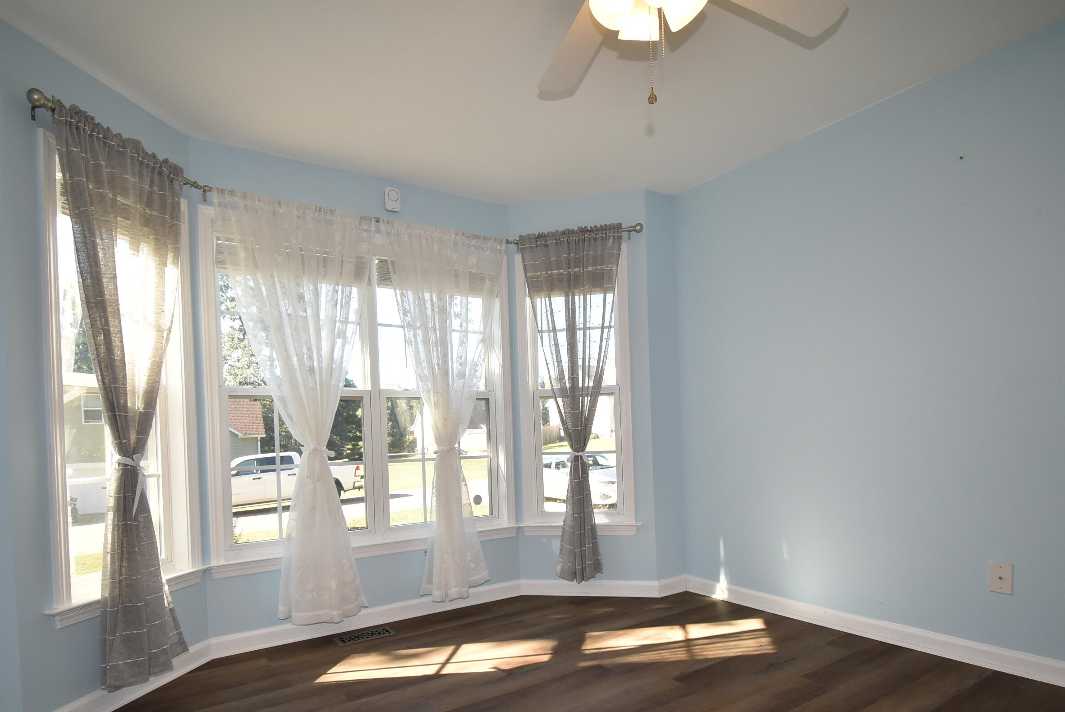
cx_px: 526
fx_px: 563
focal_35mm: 19
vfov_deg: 63.7
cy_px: 445
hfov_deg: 86.9
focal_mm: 10
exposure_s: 1/125
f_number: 5.6
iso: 640
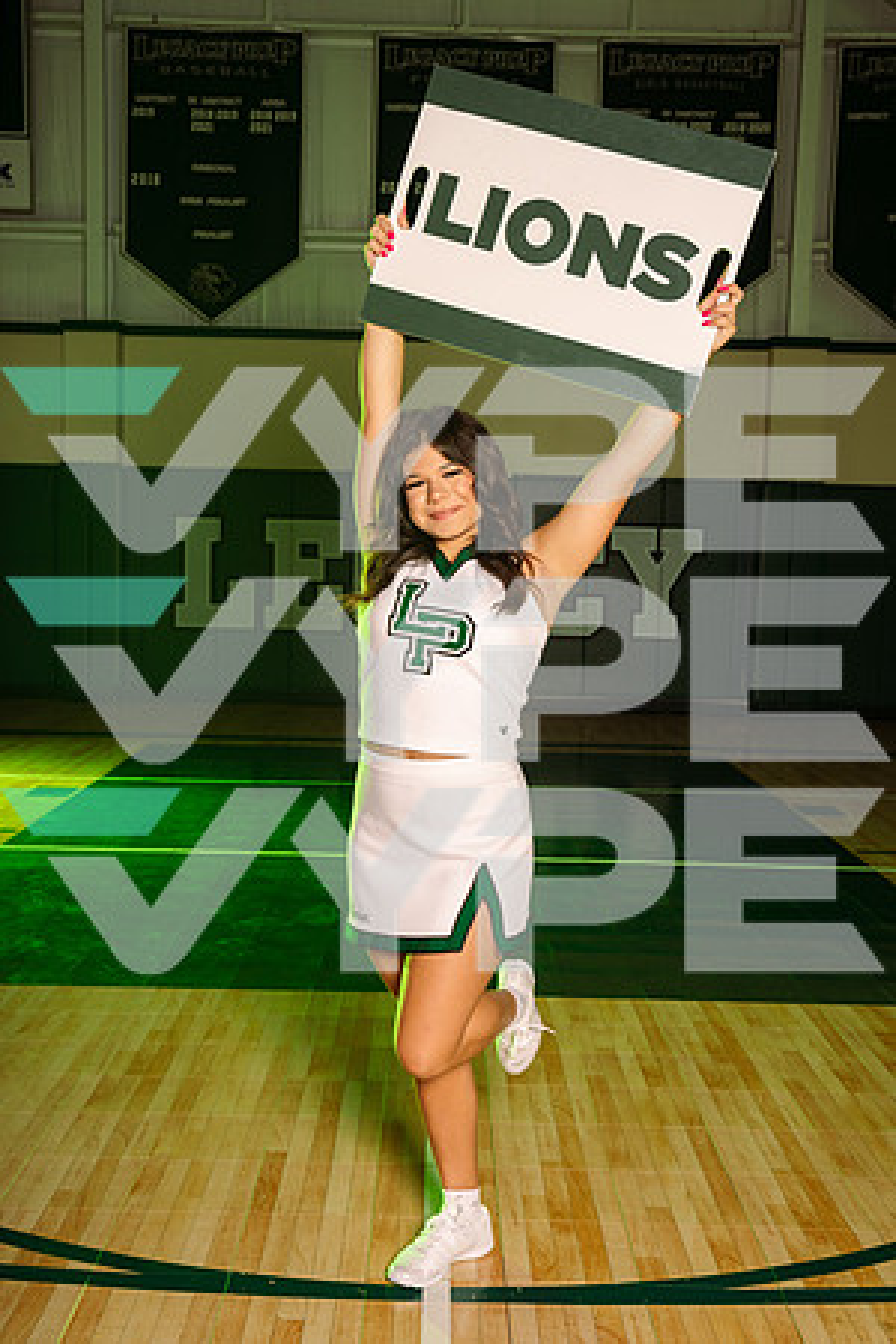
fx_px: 1531
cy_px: 672
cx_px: 448
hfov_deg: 32.6
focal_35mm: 41
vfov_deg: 47.4
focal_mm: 41
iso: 200
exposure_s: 1/200
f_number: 7.1
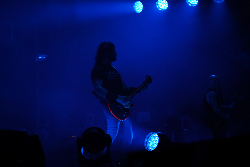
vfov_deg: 13.0
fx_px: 729
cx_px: 125
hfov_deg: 19.5
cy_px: 84
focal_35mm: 105
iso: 125
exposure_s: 1/125
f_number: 4
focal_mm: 105
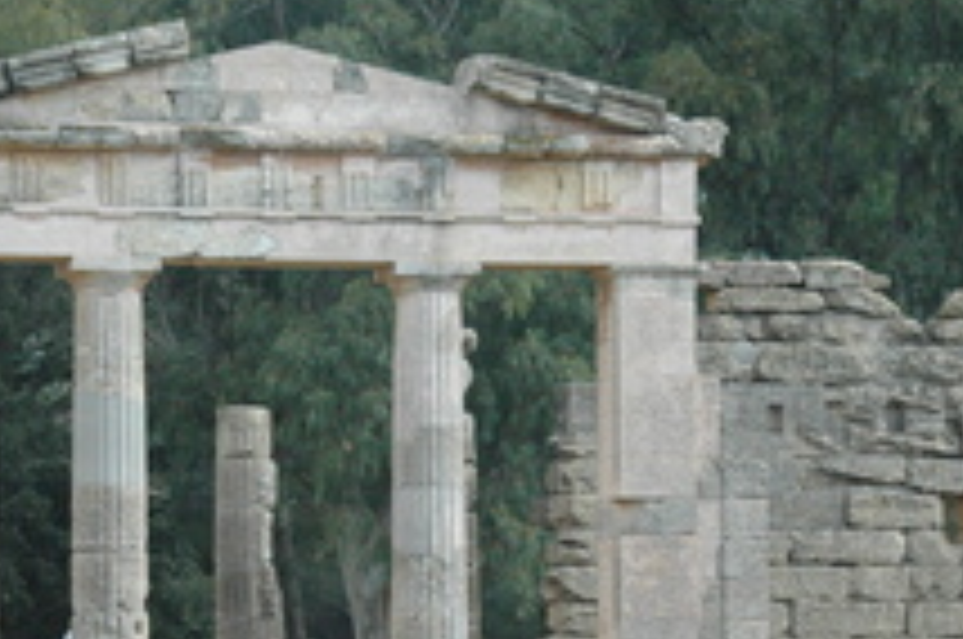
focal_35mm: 216
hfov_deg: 9.5
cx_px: 310
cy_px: 518
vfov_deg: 6.3
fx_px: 5769
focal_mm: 70
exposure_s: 1/400
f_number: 10
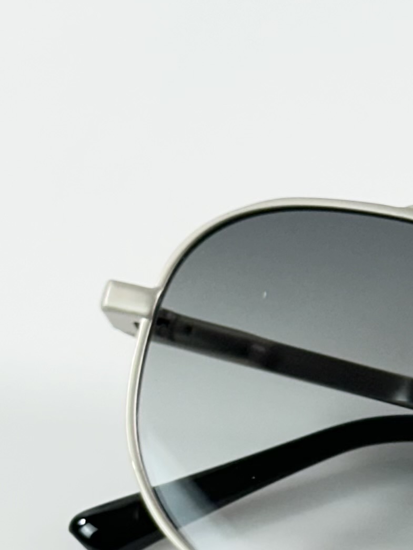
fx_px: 2942
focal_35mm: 185
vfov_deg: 10.6
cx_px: 678
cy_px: 474
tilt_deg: -49.2
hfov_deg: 7.8
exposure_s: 1/100
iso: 64
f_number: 1.78
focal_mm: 6.86
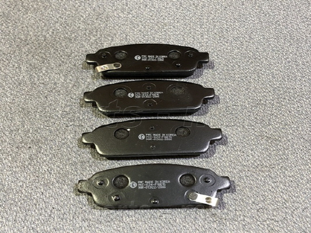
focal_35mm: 38
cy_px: 116
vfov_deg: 37.7
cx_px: 156
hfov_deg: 49.0
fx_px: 341
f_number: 1.8
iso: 64
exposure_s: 1/15
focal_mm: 4
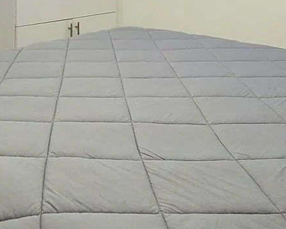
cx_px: 112
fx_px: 389
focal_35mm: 46
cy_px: -71
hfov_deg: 40.1
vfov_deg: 27.3
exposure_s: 1/60.2
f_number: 2.2
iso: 160
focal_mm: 2.2
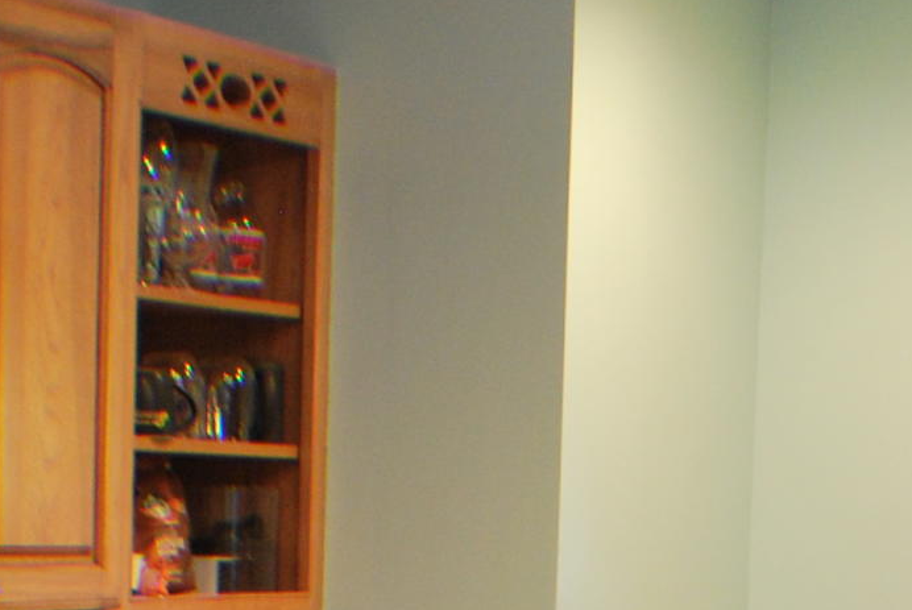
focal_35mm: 156
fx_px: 3956
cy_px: 988
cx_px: 600
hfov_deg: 13.1
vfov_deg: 8.6
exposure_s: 1/30
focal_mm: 24
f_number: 4.2
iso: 360
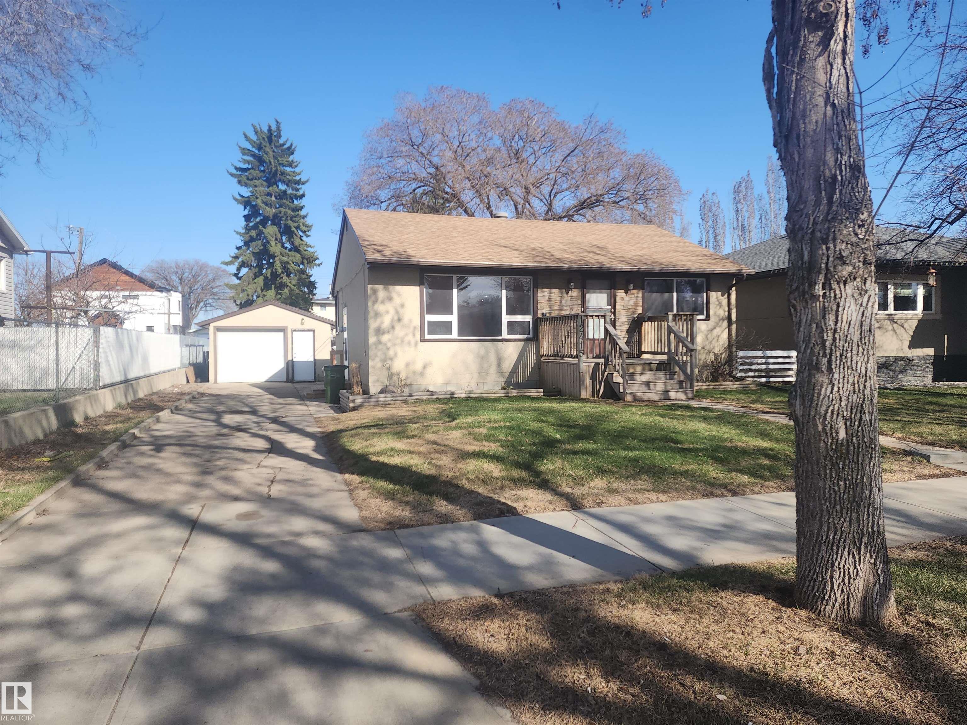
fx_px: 643
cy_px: 362
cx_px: 484
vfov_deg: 58.9
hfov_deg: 73.9
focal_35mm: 23
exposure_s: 1/734
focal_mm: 6.4
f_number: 1.8
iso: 12
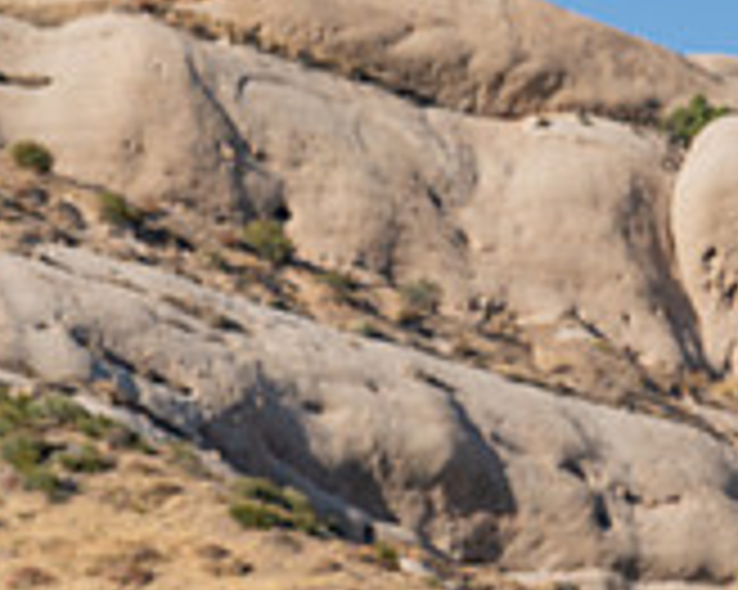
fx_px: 5064
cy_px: 862
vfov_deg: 6.6
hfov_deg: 8.1
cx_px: -454
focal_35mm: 232
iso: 200
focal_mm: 70
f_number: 9
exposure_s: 1/400
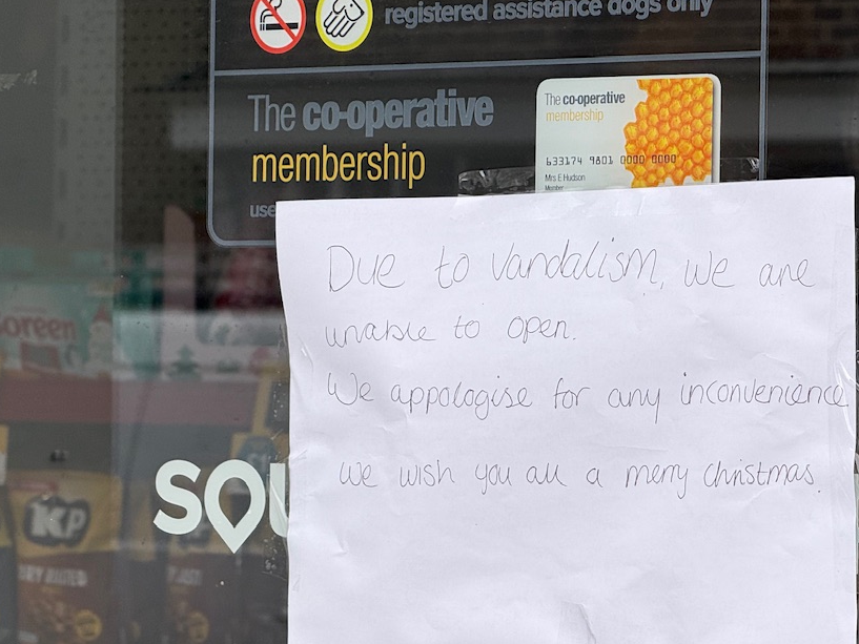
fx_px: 4666
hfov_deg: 10.5
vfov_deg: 7.9
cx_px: 576
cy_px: 394
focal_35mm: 188
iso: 50
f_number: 2.8
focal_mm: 15.66
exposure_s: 1/202
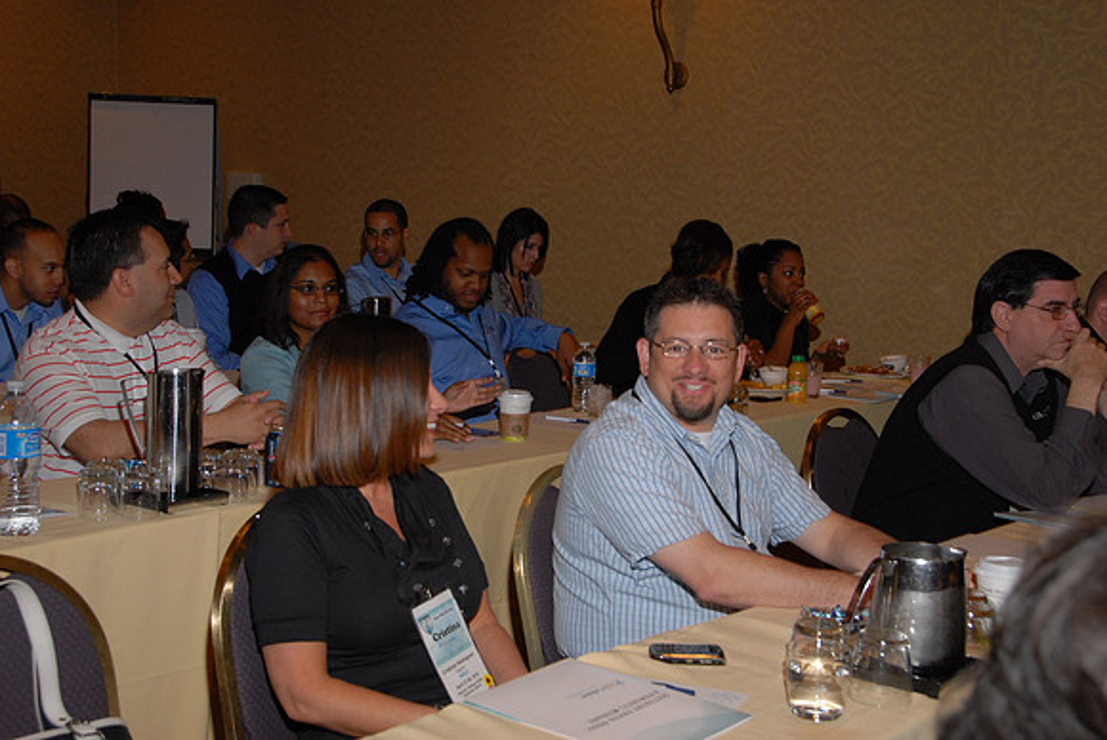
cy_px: 370
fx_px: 1616
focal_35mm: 52
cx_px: 554
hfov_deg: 37.8
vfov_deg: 25.8
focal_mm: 35
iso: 400
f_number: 7.1
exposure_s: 1/30
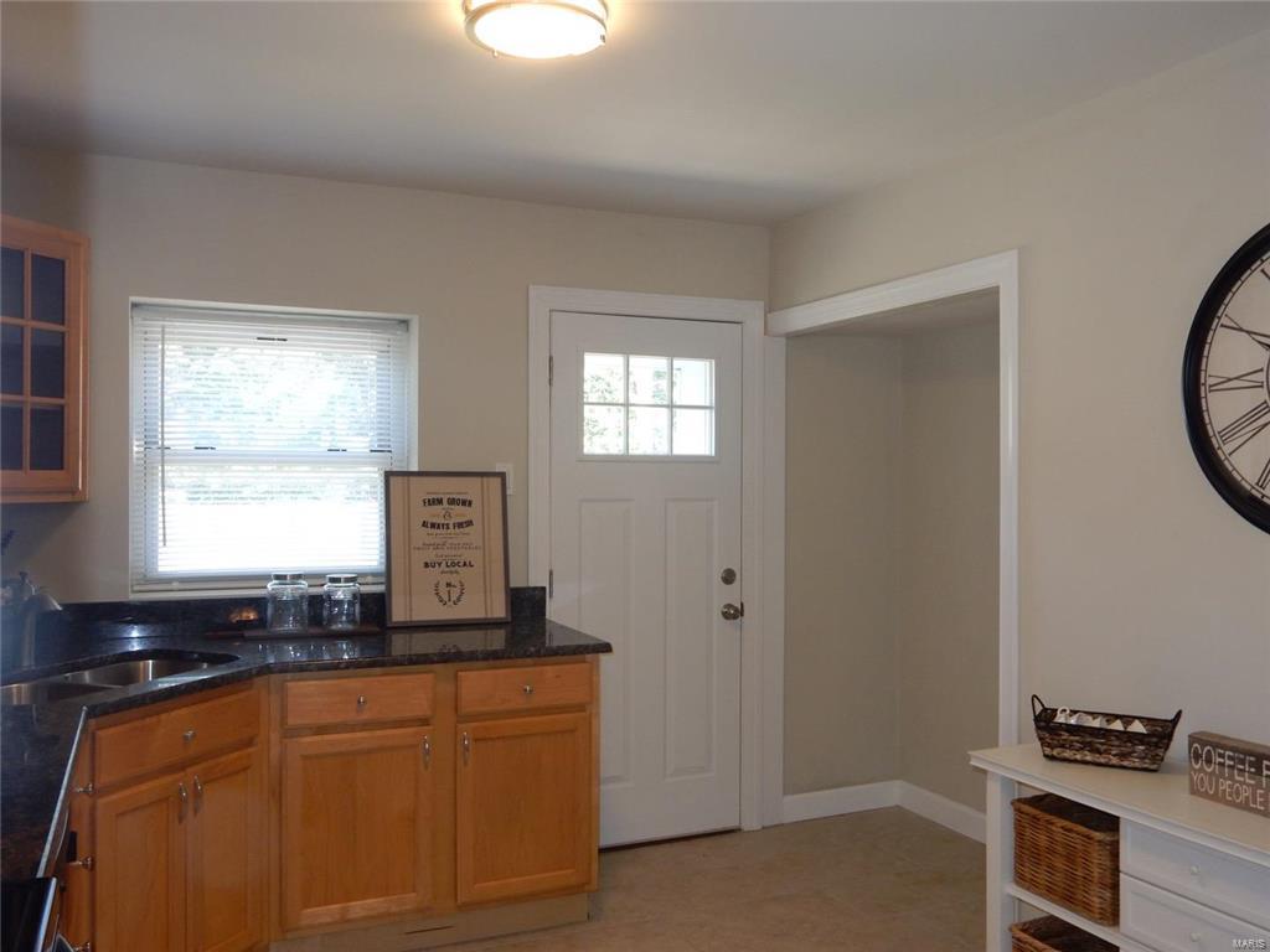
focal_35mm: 30
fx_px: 1101
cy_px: 476
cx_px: 635
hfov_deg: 60.0
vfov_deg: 46.8
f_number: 4
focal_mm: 5.4
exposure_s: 1/30
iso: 140
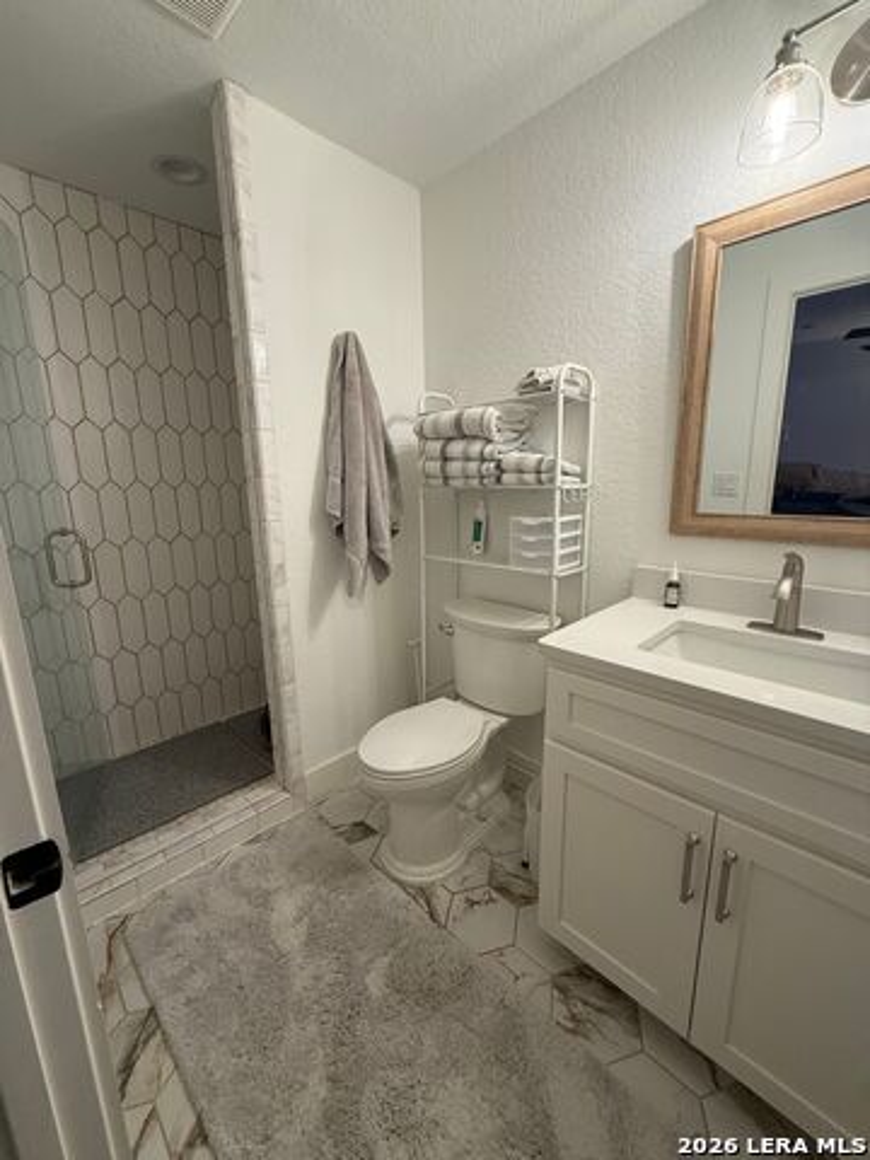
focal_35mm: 14
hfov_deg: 85.7
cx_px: 435
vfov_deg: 102.1
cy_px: 580
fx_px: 469
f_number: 2.2
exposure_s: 1/60
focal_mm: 2.22
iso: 200
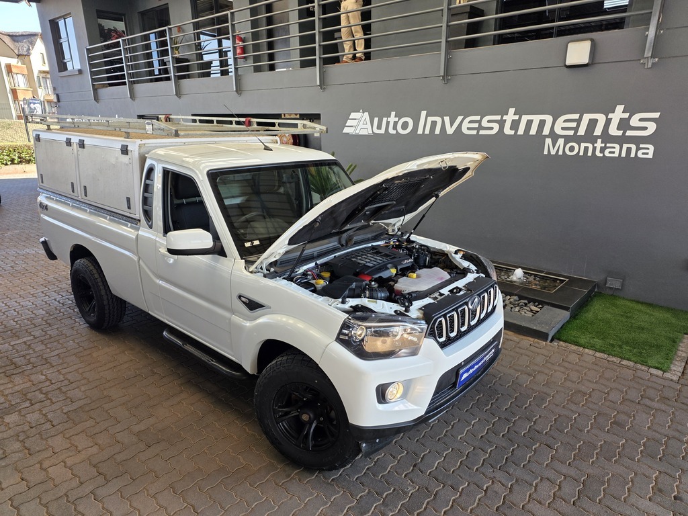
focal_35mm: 23
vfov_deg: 58.9
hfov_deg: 73.9
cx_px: 344
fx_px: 457
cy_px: 258
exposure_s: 1/180
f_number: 1.7
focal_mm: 6.25
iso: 50
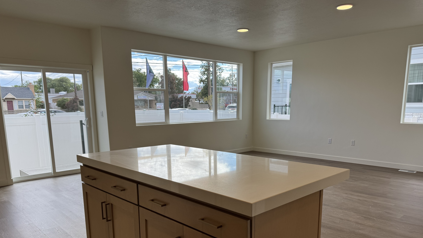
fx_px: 303
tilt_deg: -10.7
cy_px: 160
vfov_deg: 42.3
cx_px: 213
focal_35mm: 27
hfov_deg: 69.9
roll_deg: +0.5
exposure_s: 1/544
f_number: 1.78
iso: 80
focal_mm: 6.76
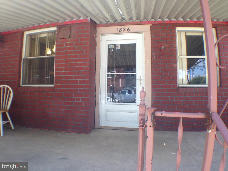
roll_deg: -2.2
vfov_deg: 42.9
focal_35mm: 33
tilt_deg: +2.2
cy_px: 86
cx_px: 114
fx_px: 217
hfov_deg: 55.4
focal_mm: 4.12
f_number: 2.4
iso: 50
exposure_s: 1/120
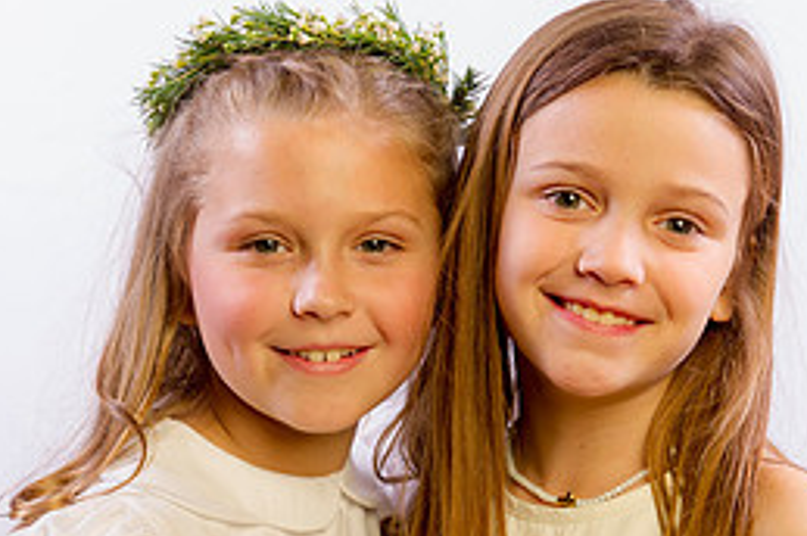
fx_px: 2910
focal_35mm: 130
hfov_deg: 15.8
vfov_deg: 10.5
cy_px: 474
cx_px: 386
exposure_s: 1/200
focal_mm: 58
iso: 100
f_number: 8
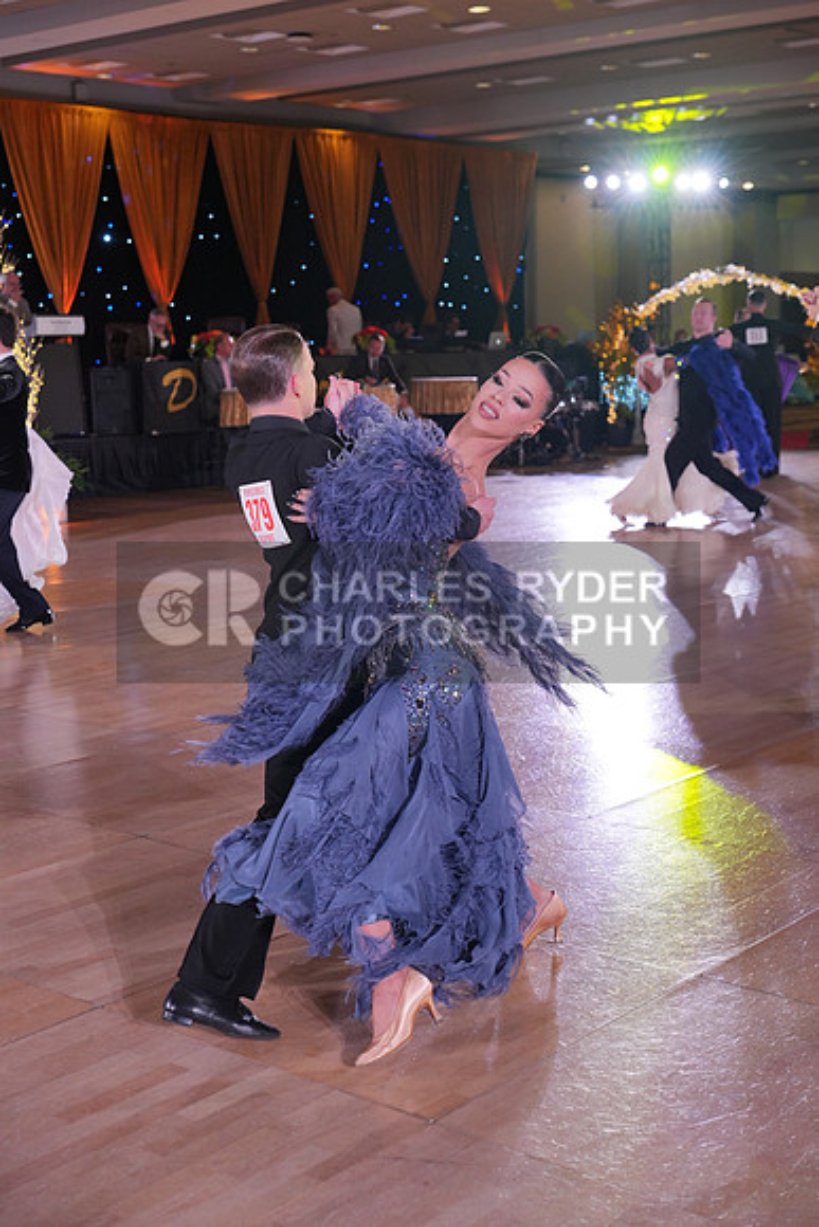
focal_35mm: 50
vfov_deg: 39.6
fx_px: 1705
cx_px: 410
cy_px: 614
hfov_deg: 27.0
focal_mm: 50
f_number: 4
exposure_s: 1/400
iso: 1250
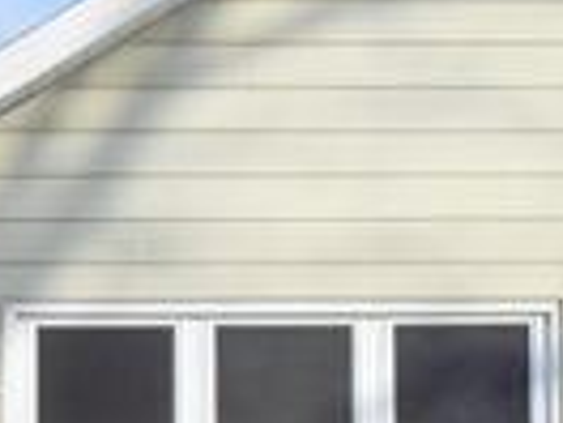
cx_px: 363
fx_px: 2684
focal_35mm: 165
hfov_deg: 12.0
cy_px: 367
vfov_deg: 9.0
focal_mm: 6.3
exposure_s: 1/250
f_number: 7
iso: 80
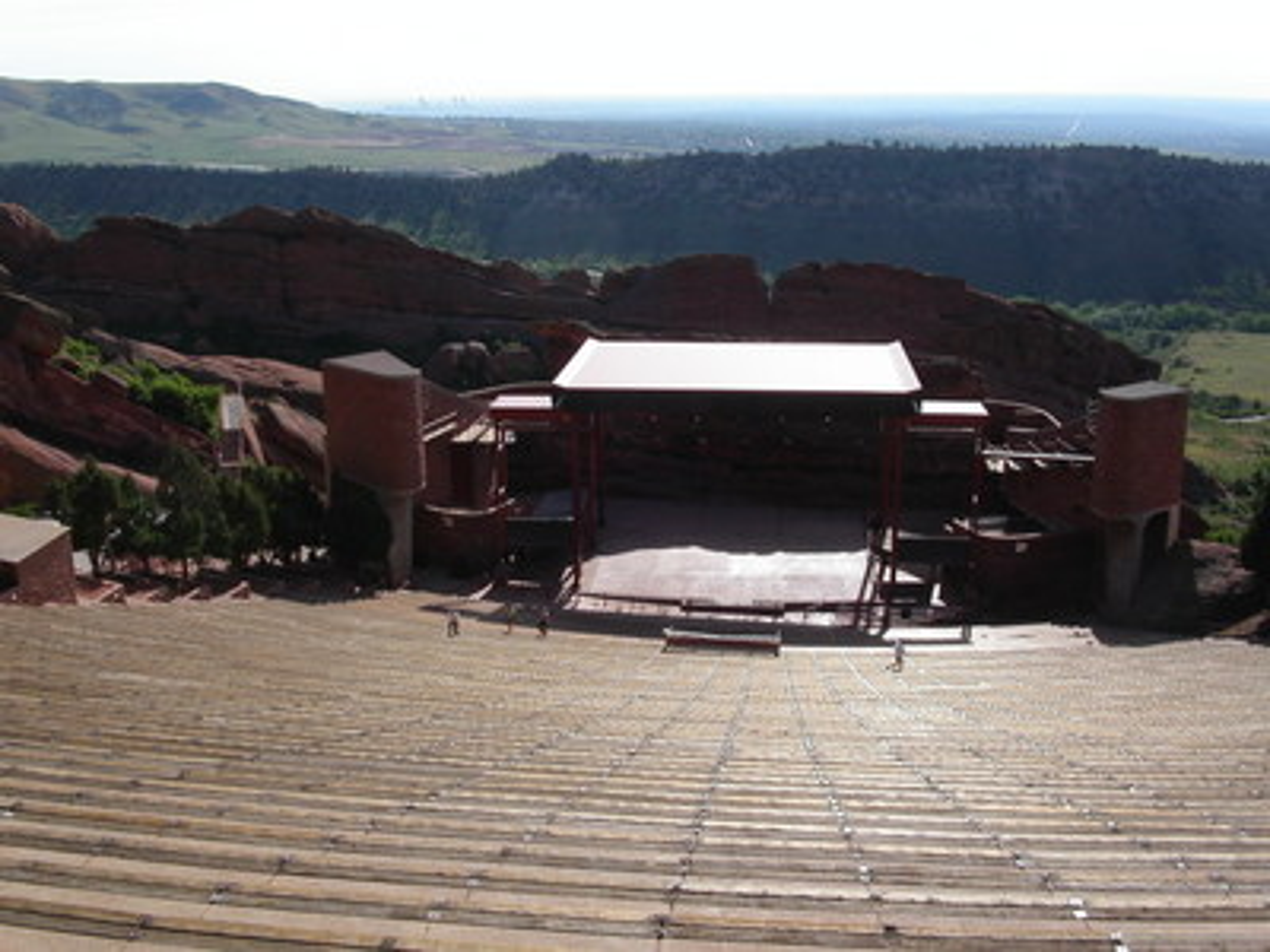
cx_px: 635
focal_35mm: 38
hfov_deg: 49.0
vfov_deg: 37.7
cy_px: 476
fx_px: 1394
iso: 100
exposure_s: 1/350
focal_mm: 7.8
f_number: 8
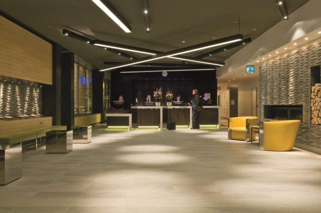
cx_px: 160
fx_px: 307
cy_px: 106
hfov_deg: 55.2
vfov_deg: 38.3
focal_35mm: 34
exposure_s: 1/1.25
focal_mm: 23
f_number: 18
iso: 500
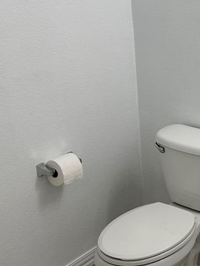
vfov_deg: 33.6
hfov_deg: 22.8
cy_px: 101
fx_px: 439
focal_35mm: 57
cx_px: 262
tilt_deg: -16.4
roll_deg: -1.0
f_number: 1.78
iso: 80
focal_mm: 6.86
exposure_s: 1/120
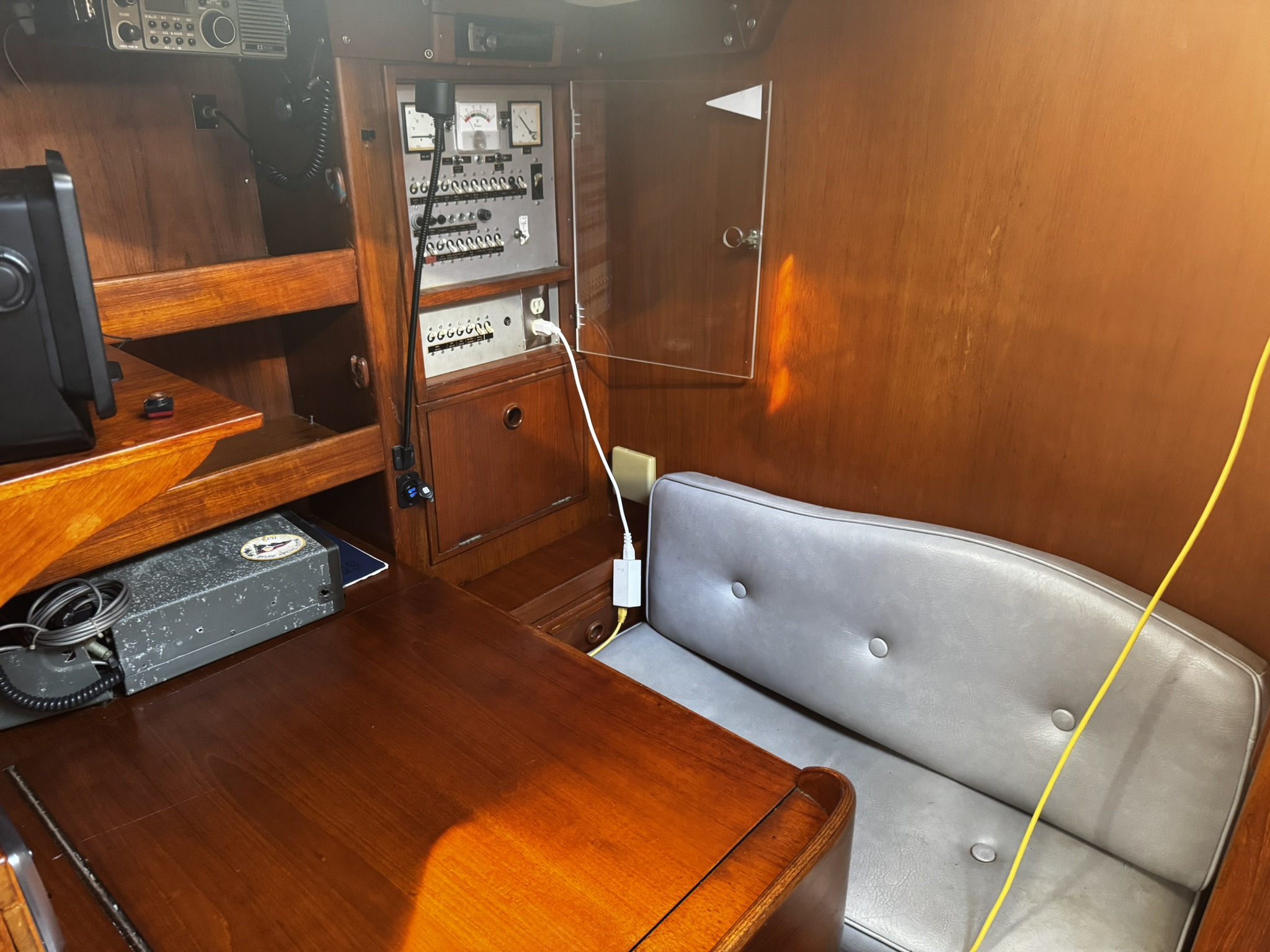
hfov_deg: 71.6
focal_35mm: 24
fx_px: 881
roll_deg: +0.4
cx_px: 635
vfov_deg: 56.8
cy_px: 476
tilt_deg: -24.5
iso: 640
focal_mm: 6.76
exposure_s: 1/60
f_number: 1.78
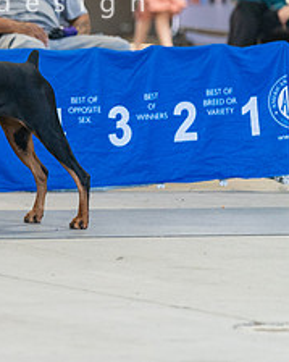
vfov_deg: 5.3
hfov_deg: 4.2
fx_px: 3894
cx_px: -57
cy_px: 53
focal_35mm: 364
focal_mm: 150
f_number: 2.8
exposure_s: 1/320
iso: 3200
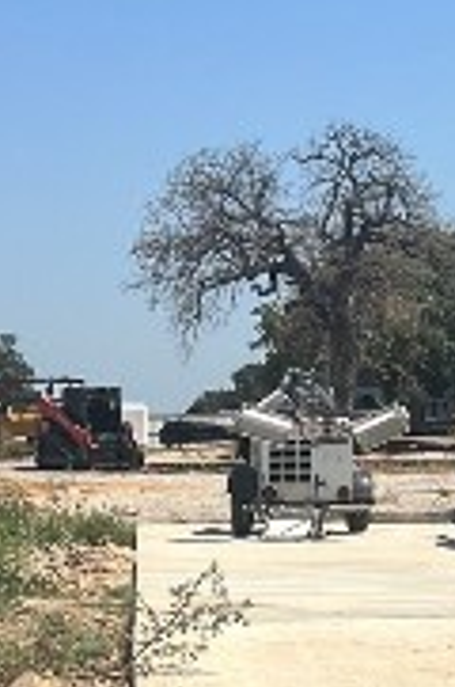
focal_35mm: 115
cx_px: 842
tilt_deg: +1.2
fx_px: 2188
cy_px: 421
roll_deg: -0.3
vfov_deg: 17.8
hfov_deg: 11.0
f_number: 1.5
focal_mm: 5.7
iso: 50
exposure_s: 1/6579
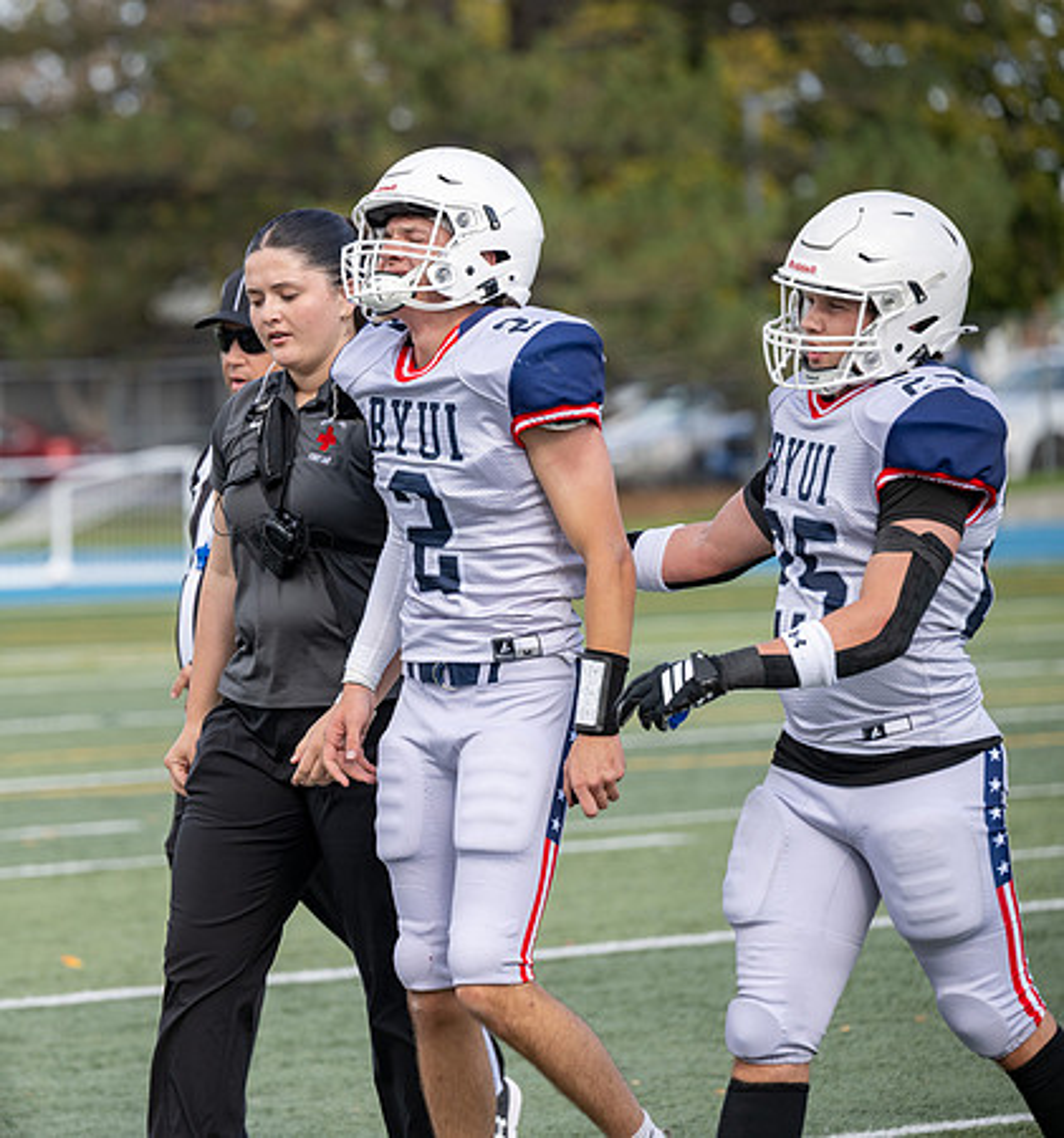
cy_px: 569
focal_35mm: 237
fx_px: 8526
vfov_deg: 7.6
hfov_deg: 7.1
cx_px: 212
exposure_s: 1/800
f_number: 4
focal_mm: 180
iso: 200
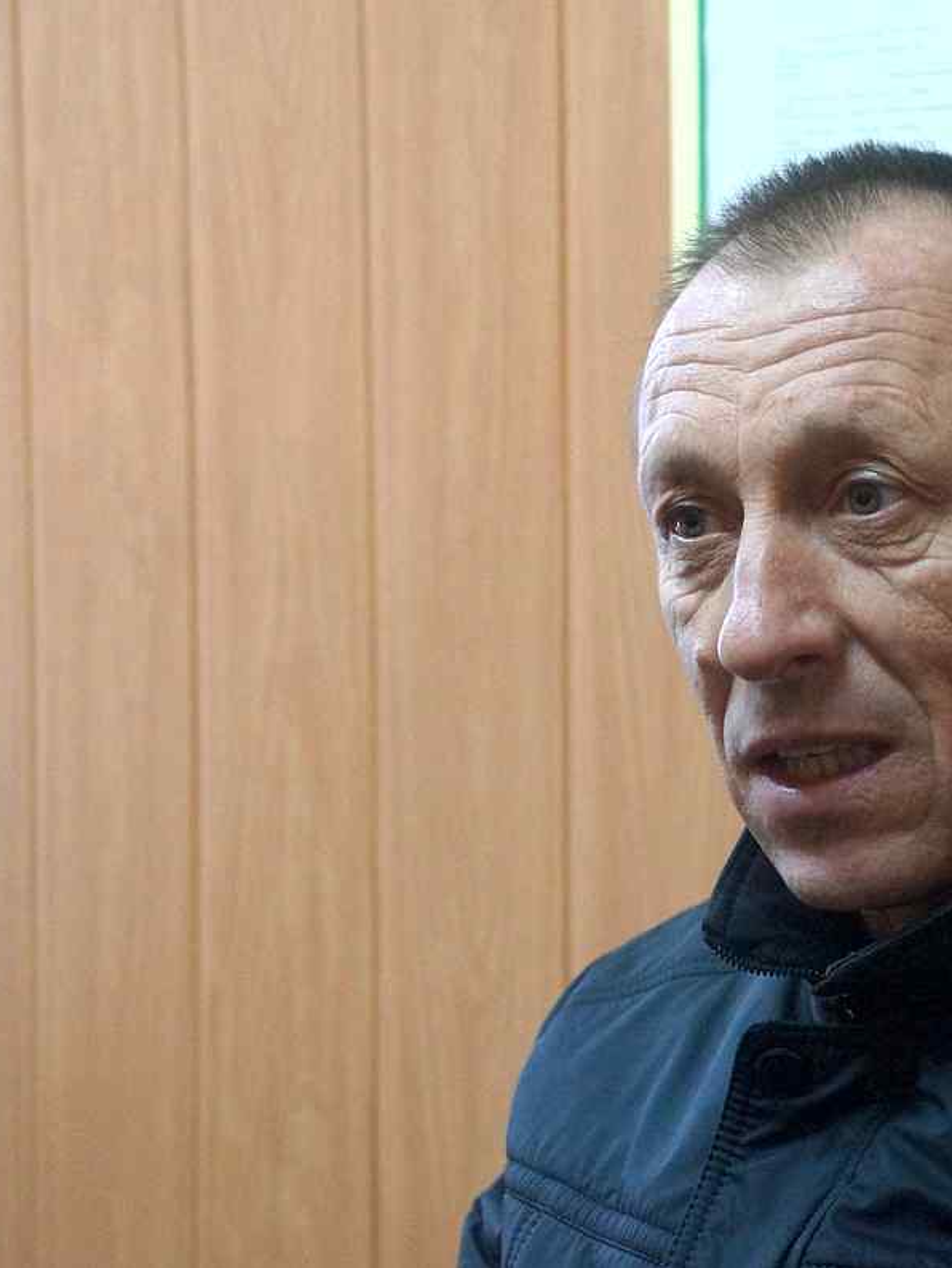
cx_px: 762
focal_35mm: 120
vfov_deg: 16.4
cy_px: 635
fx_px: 4388
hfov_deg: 12.3
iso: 3200
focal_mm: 55
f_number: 5
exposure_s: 1/30
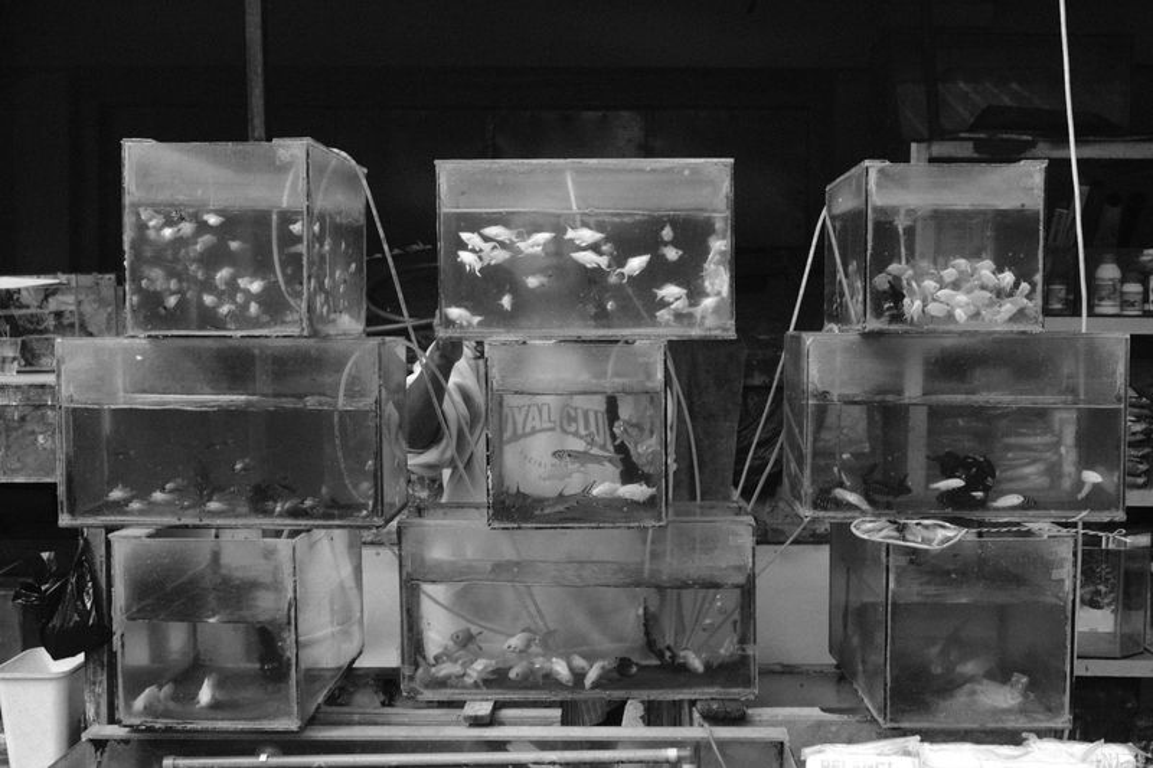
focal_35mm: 44
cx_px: 576
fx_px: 1409
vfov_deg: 30.5
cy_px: 384
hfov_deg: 44.5
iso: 160
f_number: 6.4
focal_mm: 29.5
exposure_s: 1/125
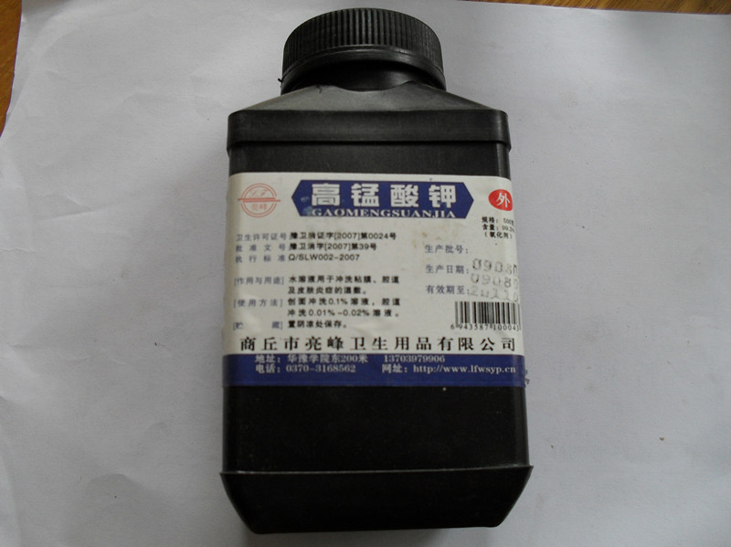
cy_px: 274
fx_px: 739
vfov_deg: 40.7
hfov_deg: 52.7
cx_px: 366
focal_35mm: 35
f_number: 3.2
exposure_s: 1/90
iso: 100
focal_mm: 6.3
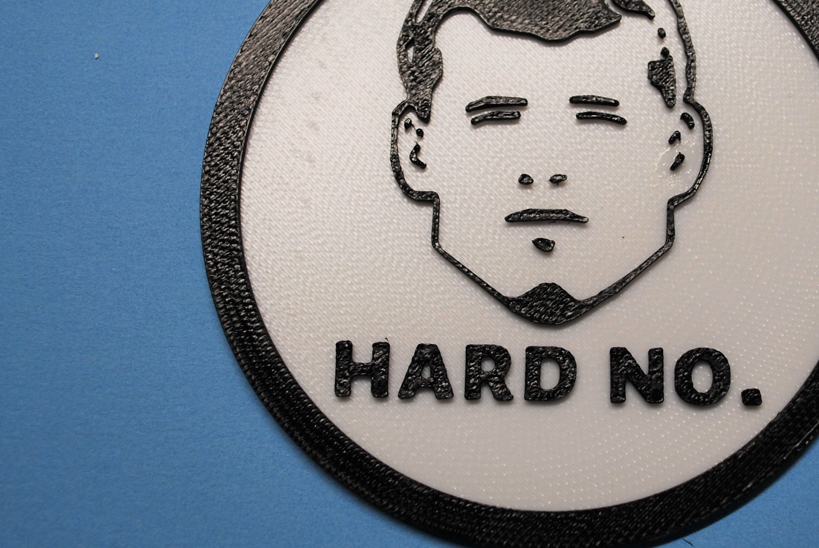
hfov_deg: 38.5
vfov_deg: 26.5
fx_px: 1162
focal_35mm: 51
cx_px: 526
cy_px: 205
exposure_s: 1/80
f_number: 4.5
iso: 200
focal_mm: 24
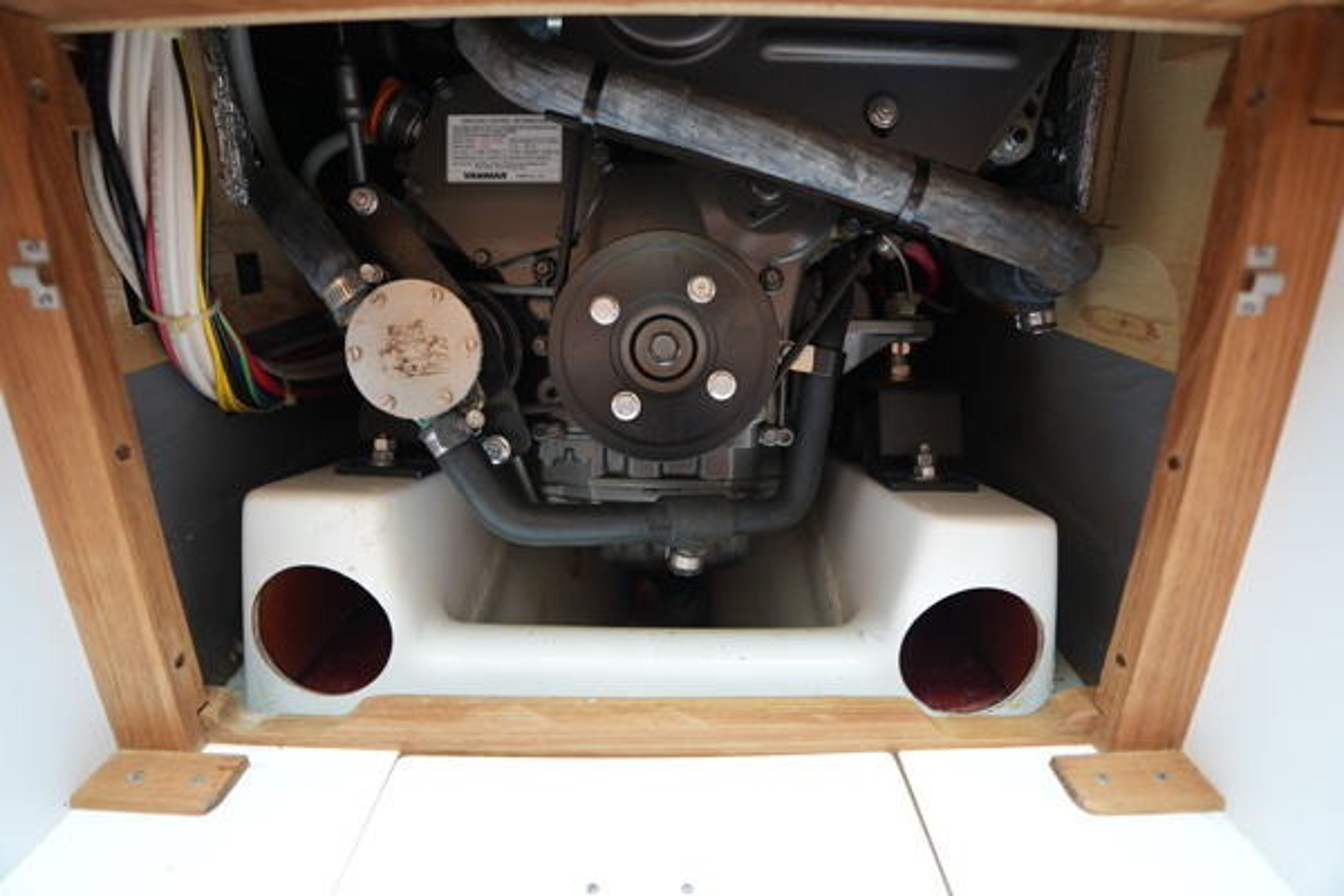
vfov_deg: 67.4
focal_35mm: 18
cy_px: 448
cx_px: 672
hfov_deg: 90.0
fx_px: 672
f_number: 1.4
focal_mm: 12
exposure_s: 1/30
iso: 100
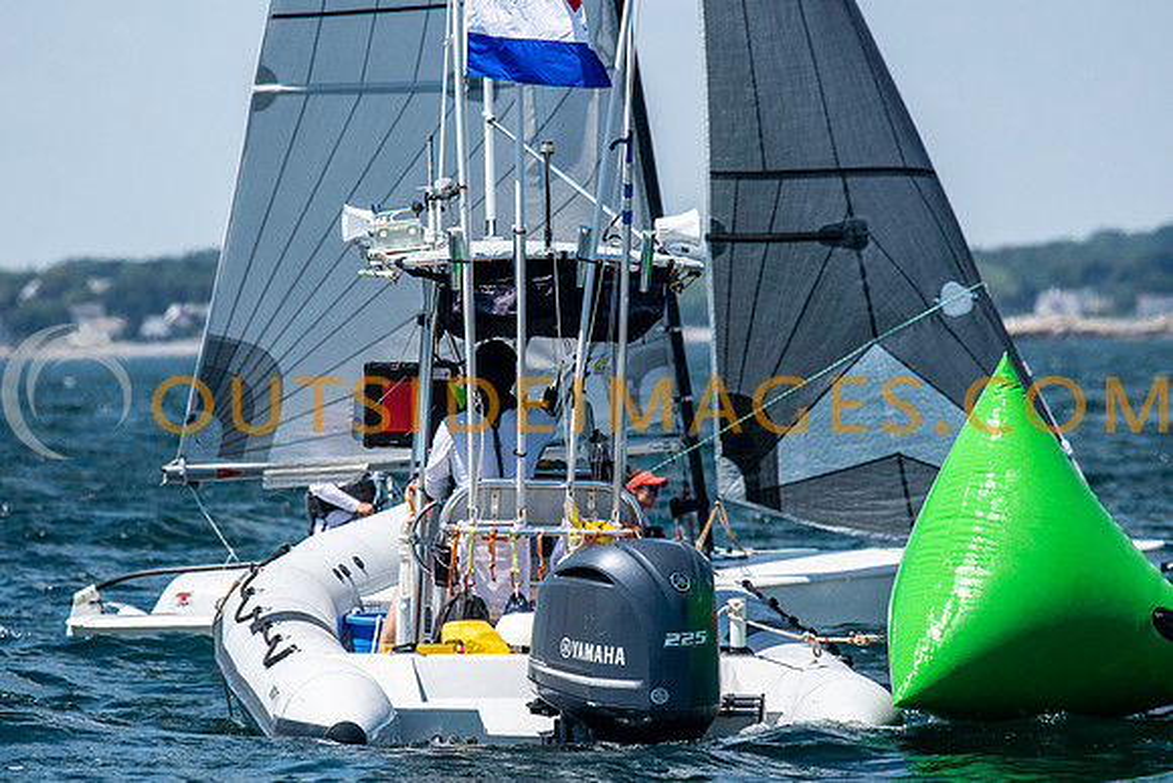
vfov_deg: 2.8
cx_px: 534
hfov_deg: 4.2
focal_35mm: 495
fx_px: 16146
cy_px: 417
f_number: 5.6
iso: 320
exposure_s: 1/3200
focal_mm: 300
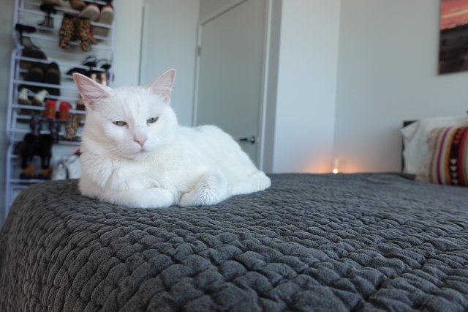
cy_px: 156
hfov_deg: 73.8
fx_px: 312
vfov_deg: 53.1
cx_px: 234
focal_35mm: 24
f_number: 2.8
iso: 100
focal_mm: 9
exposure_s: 1/80
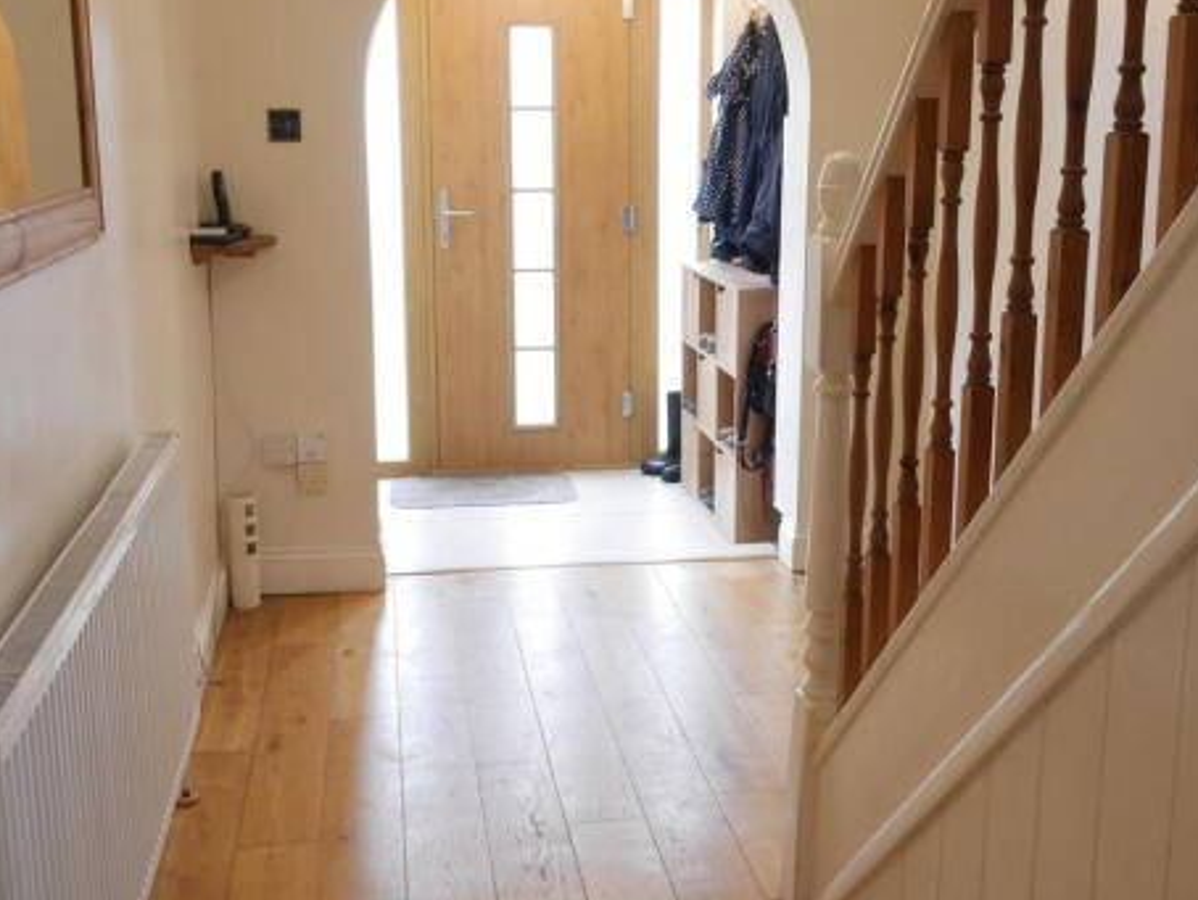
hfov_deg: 45.7
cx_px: 631
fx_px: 1420
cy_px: 381
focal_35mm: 41
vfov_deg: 35.1
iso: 1600
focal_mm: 16
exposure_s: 1/60
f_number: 5.3
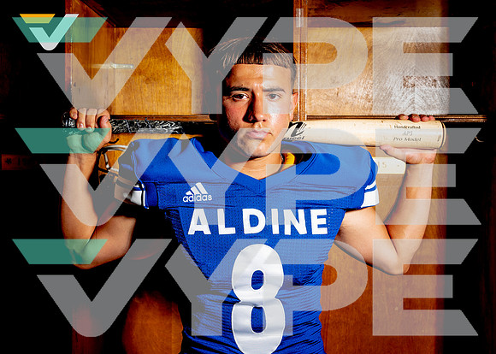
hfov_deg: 36.5
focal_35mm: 53
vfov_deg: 26.5
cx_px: 248
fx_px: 752
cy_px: 177
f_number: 8
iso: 100
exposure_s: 1/125
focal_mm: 51
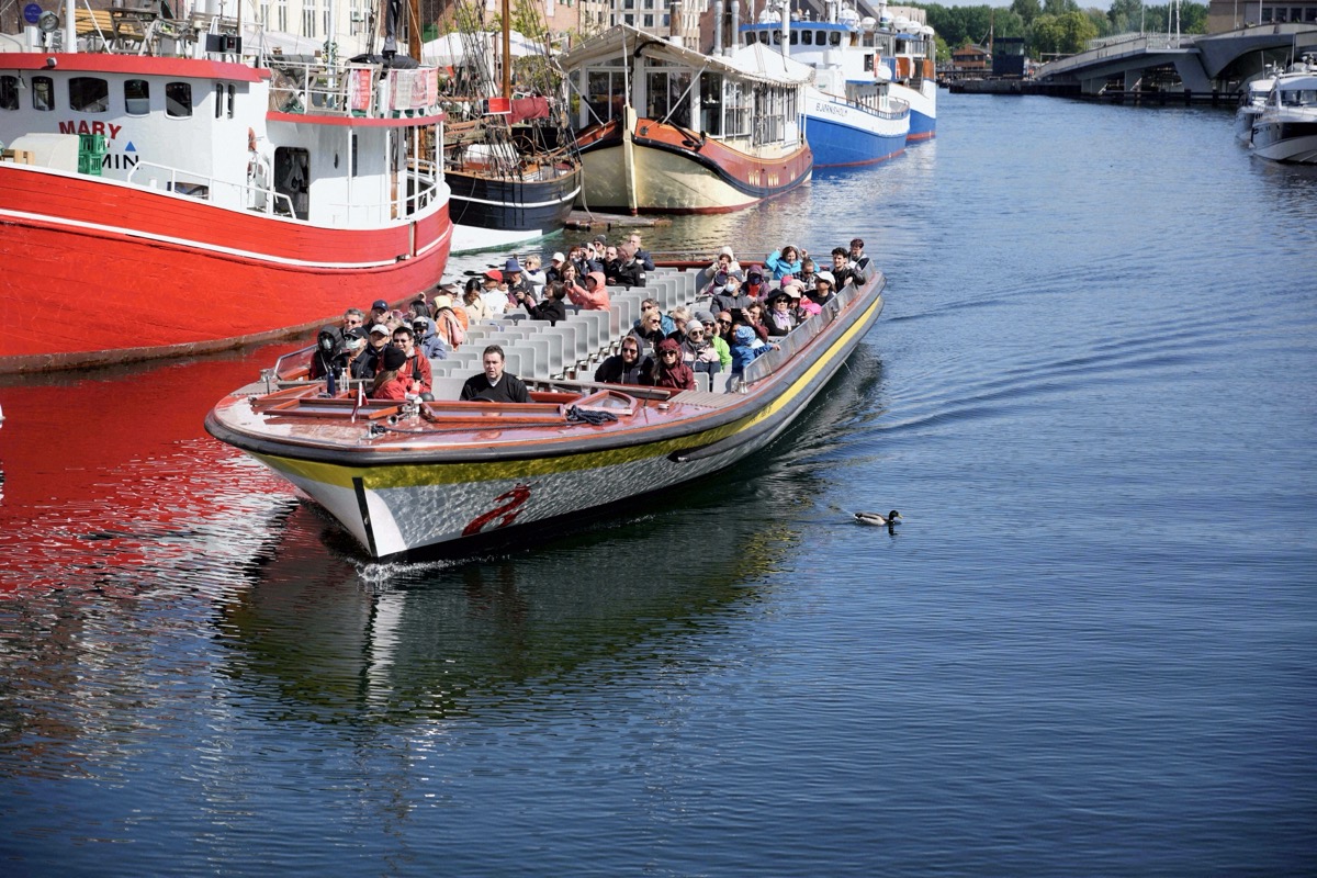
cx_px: 658
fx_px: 2561
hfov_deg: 28.8
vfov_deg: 19.5
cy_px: 439
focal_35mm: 70
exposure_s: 1/1000
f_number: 4
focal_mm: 70
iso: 100
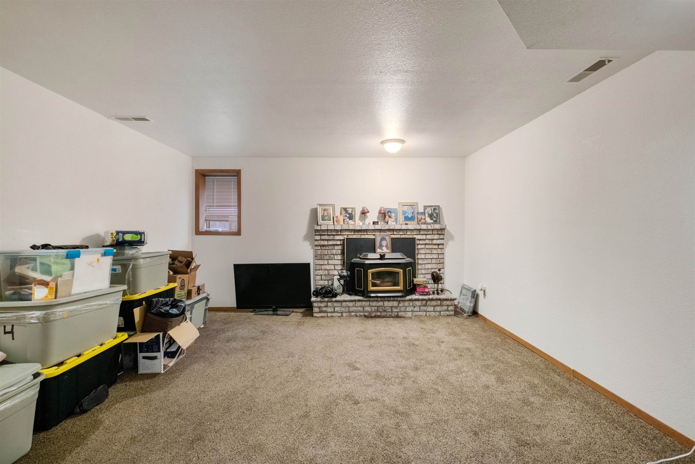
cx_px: 348
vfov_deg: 77.3
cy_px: 232
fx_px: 290
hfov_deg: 100.4
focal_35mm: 15
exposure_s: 1/6
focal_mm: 10
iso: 400
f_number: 8
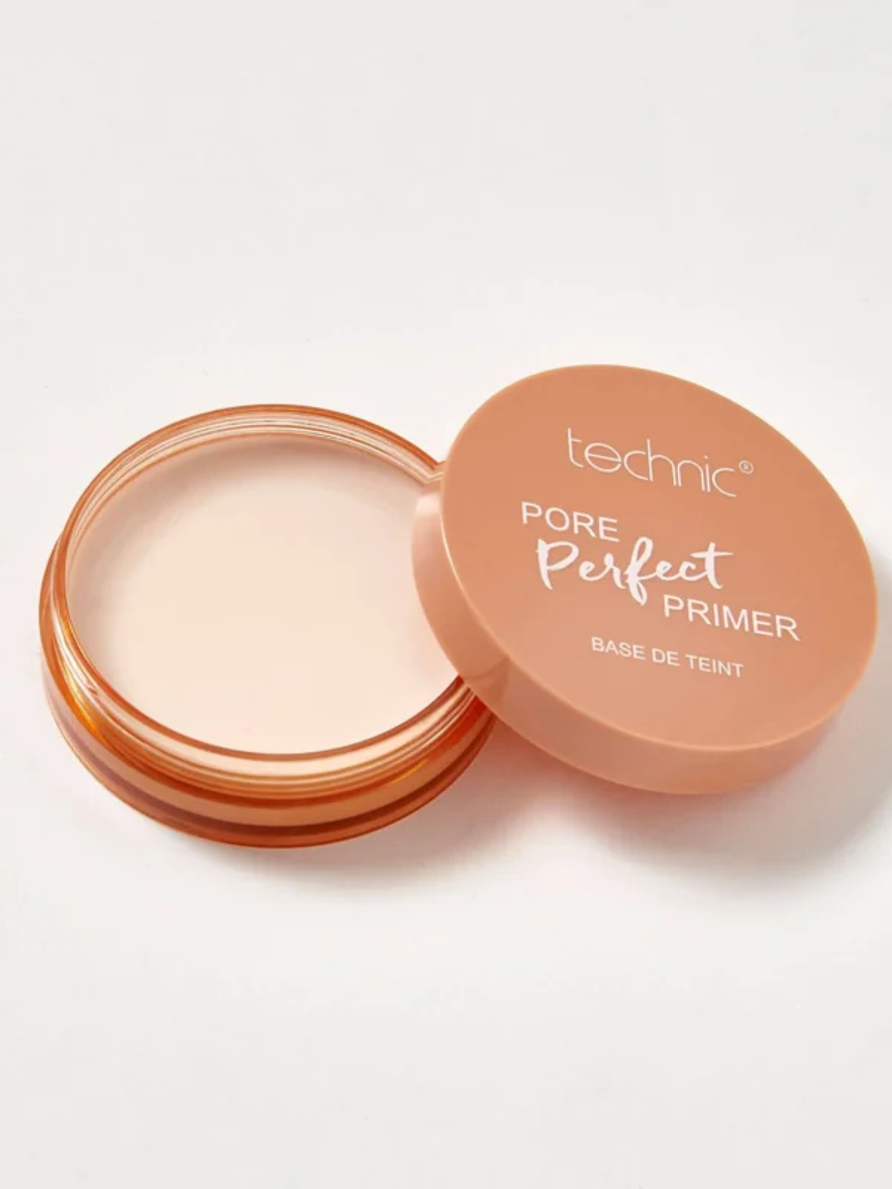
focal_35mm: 25
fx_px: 859
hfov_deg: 54.9
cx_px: 446
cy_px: 594
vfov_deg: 69.4
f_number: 3.7
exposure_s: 1/320
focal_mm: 4.5
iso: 125
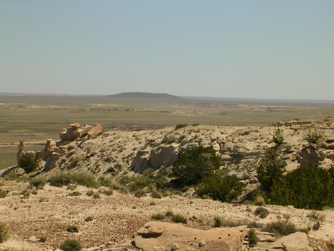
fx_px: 1110
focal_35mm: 115
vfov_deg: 12.9
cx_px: 167
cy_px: 126
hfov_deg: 17.1
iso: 50
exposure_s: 1/616
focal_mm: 17.4
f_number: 4.9
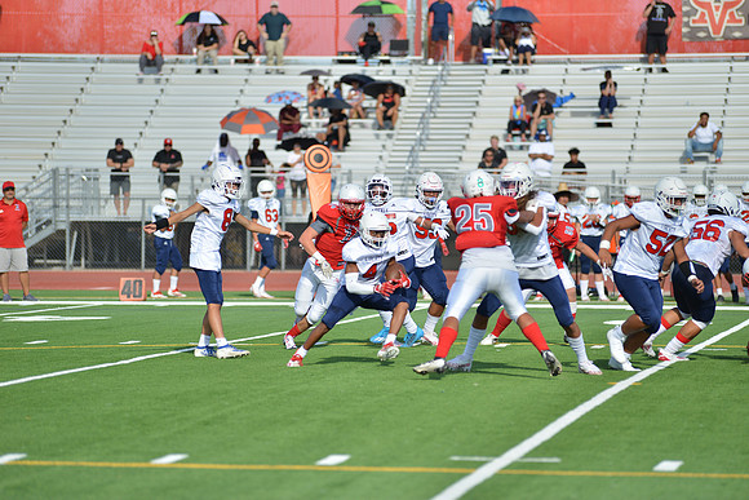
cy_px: 250
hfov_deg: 10.3
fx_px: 4162
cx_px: 374
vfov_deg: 6.9
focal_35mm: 200
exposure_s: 1/1600
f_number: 2.8
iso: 100
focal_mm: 200
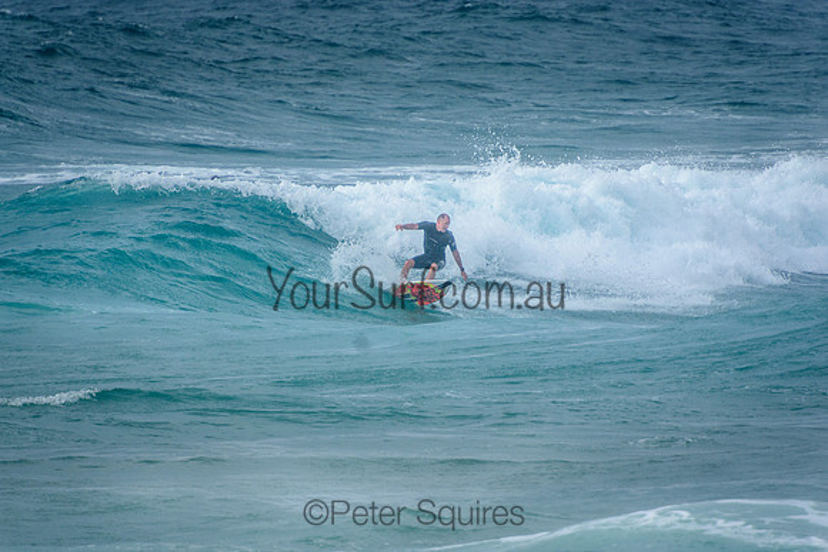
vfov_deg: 2.3
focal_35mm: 600
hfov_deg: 3.4
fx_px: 13803
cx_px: 414
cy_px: 276
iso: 360
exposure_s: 1/2000
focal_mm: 400
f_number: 5.6
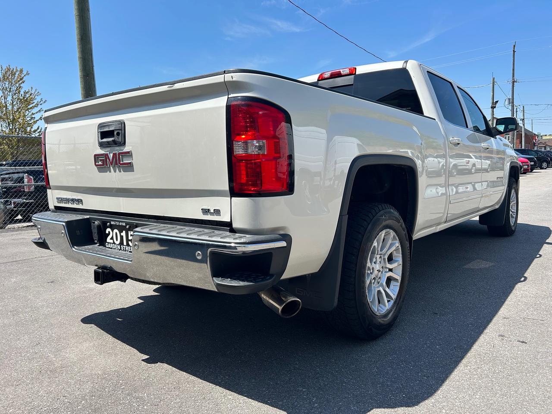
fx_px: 415
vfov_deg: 53.1
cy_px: 207
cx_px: 276
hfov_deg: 67.3
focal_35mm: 26
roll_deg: +2.3
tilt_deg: -6.3
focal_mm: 5.7
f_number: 1.5
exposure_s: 1/3356
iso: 50
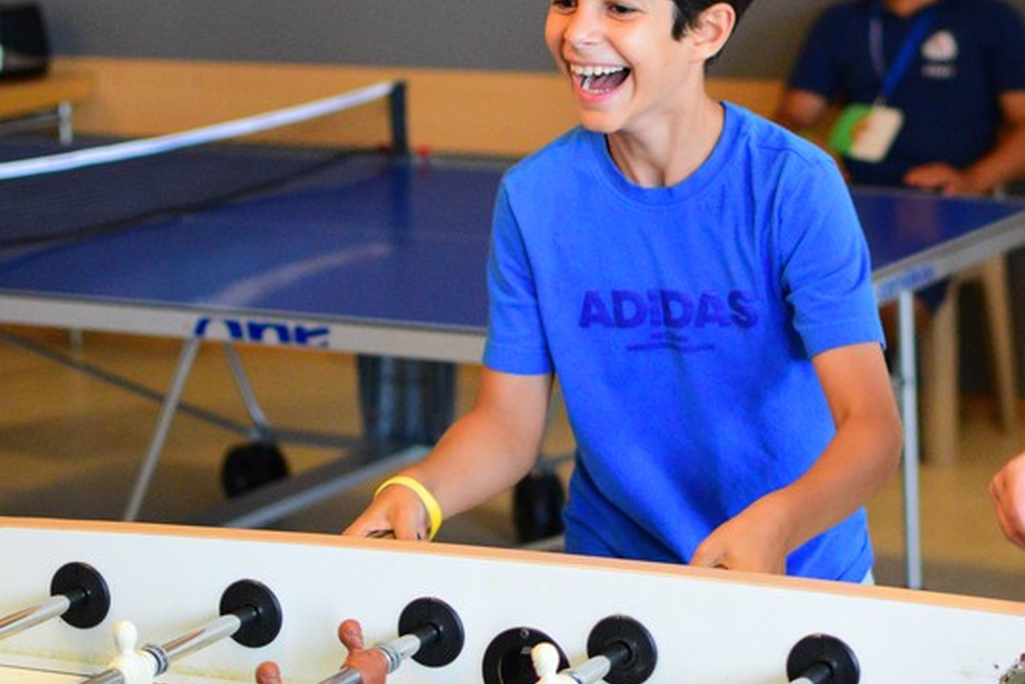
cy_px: 230
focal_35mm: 100
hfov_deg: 20.3
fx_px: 2846
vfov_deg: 13.7
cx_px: 716
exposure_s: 1/320
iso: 3200
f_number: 2
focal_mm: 35
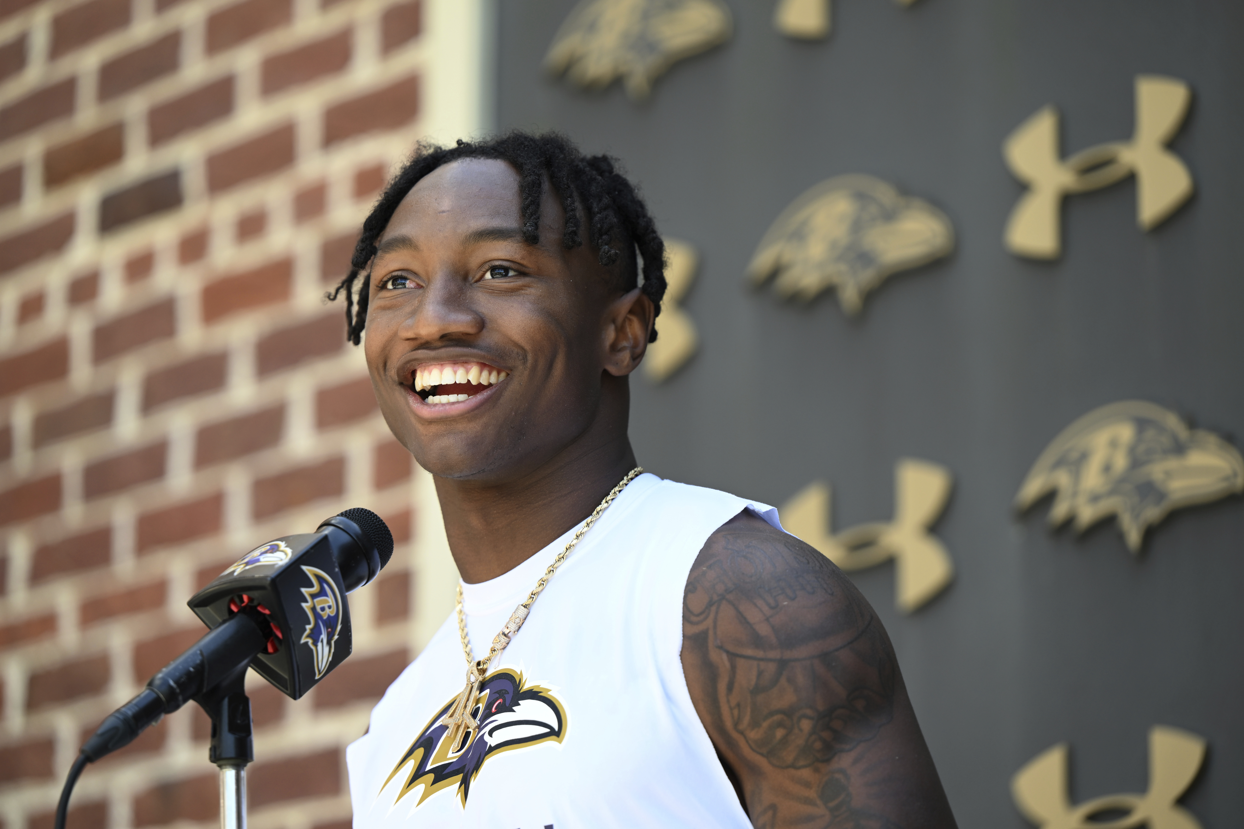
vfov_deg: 10.2
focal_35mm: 135
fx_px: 4665
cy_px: 414
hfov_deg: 15.2
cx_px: 622
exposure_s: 1/320
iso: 200
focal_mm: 135
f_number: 3.2
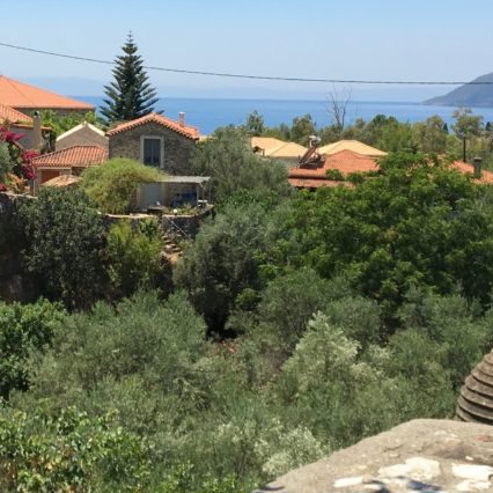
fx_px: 1241
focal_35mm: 77
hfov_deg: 22.3
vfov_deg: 22.4
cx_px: 122
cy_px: 168
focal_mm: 4.15
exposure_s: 1/1282
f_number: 2.2
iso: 25
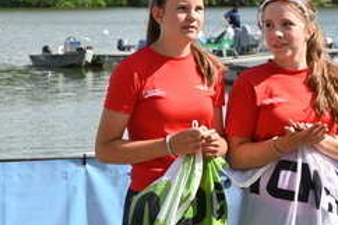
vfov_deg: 7.1
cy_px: 85
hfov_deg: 10.7
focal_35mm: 192
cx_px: 275
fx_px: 1801
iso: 100
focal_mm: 50
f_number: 6.3
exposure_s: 1/320
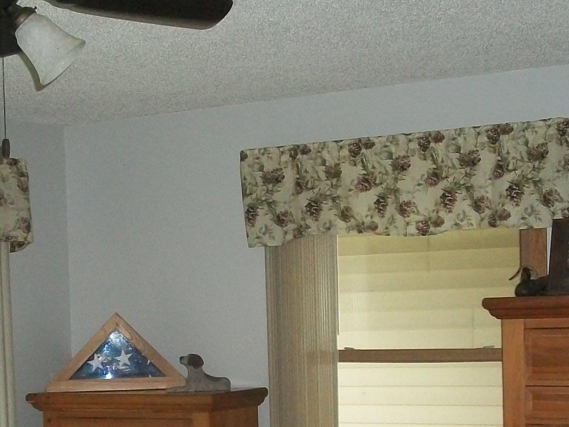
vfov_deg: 19.2
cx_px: 236
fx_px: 1217
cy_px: 446
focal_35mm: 74
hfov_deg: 26.3
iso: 240
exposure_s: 1/60
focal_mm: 5.7
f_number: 2.9
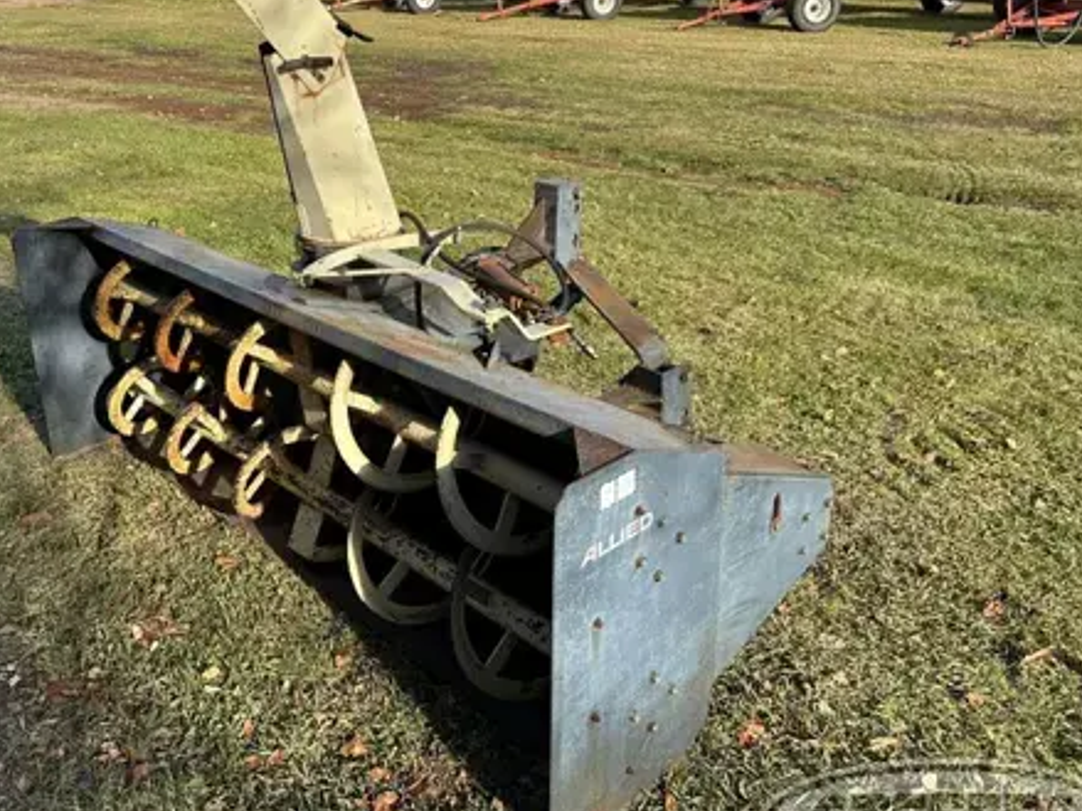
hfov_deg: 52.1
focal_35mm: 35
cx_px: 402
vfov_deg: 40.5
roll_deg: +0.7
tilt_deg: -20.9
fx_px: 1094
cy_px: 335
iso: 80
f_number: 1.78
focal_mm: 6.86
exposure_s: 1/2028
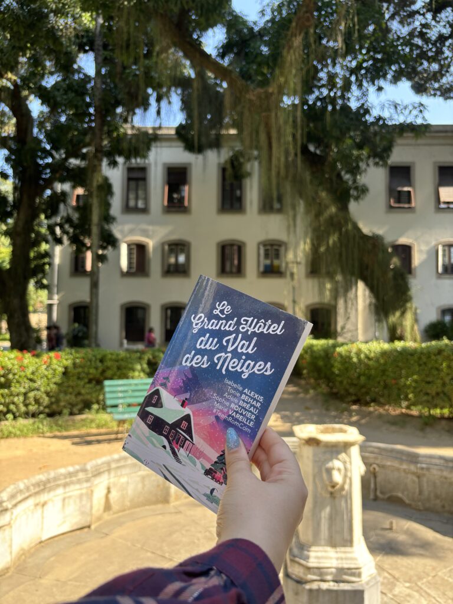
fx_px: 454
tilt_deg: +3.4
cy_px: 302
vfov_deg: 67.3
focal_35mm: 26
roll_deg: -0.9
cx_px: 226
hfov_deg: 53.1
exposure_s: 1/216
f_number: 1.6
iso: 50
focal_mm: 5.96
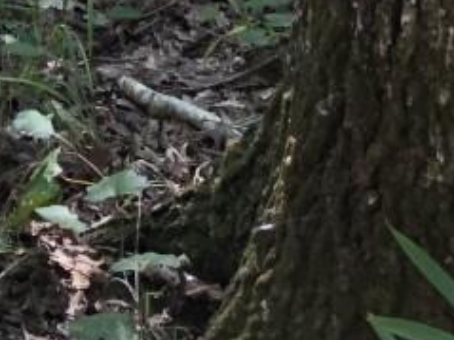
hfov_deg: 11.0
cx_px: -332
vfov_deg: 7.9
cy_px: -576
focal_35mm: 169
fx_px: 2215
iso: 50
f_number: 1.8
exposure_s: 1/120
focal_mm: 4
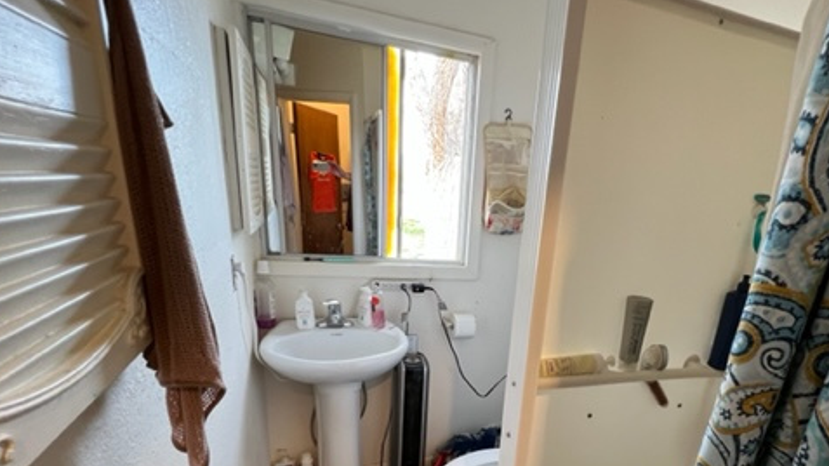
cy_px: 344
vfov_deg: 55.7
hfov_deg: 88.3
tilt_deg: -19.5
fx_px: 418
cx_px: 502
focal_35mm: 19
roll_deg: -5.4
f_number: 1.8
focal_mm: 1.57
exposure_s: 1/60
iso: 125
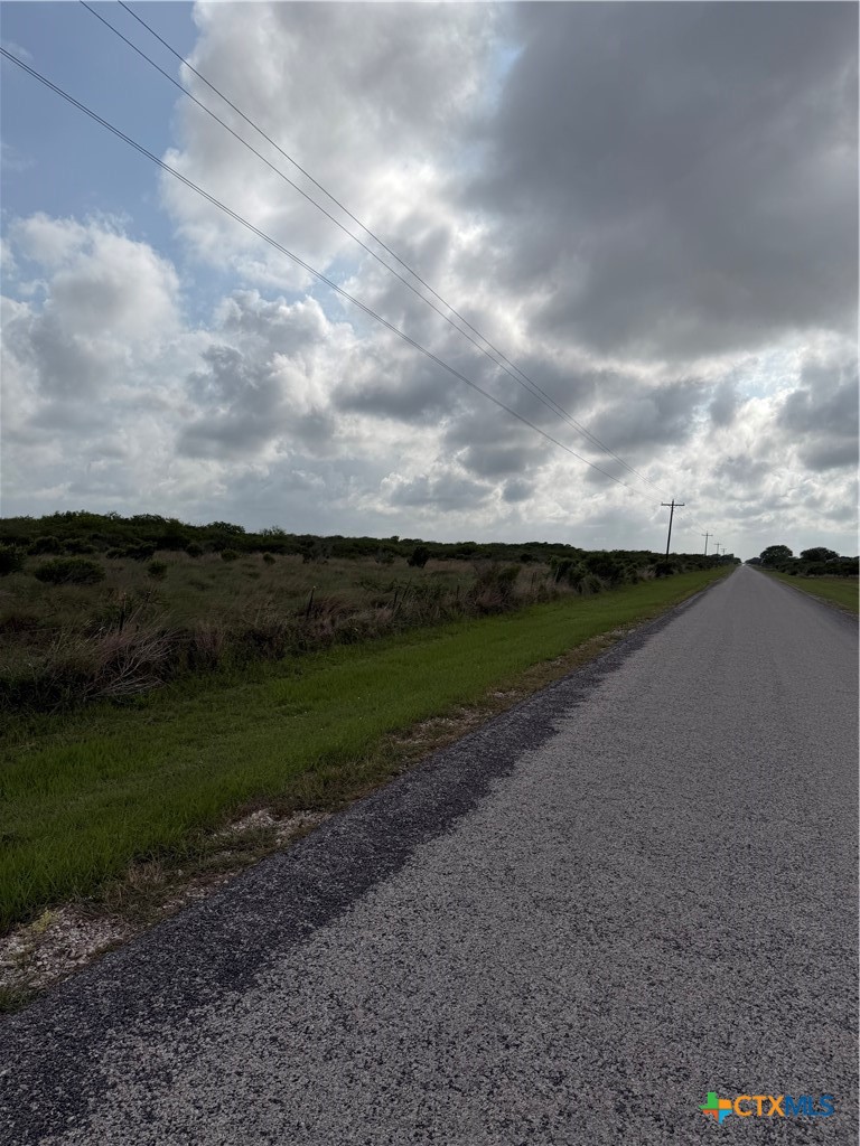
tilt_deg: -4.3
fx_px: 795
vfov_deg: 71.6
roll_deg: -2.3
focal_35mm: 24
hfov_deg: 56.8
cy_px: 573
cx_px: 430
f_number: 1.78
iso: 80
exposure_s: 1/14286
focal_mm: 6.76
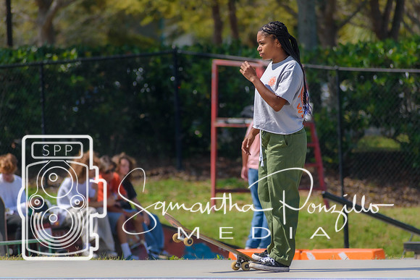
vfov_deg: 3.3
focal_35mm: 415
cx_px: 210
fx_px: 4845
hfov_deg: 5.0
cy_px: 140
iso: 400
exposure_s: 1/1600
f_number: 6.3
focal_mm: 270
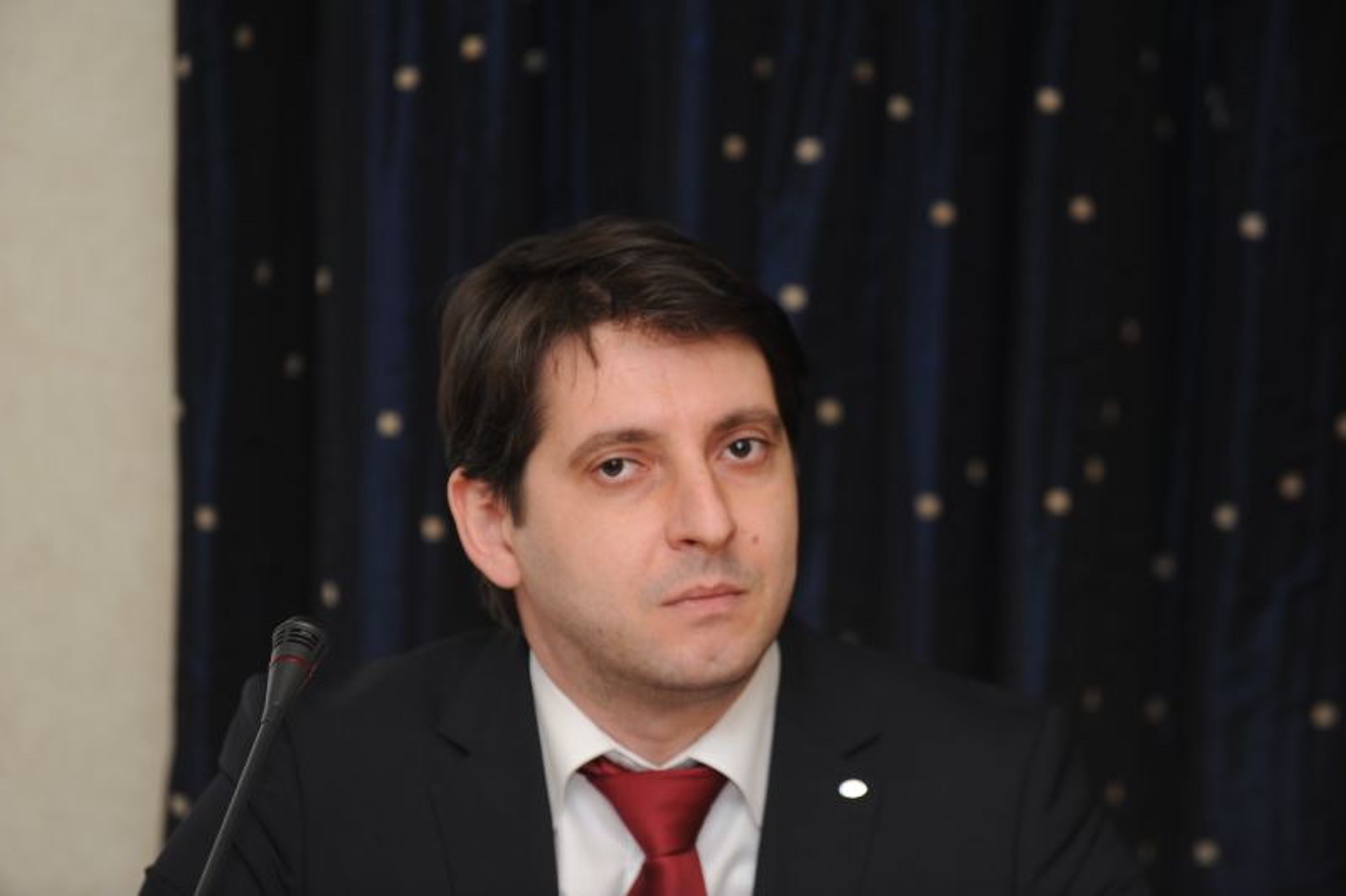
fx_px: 7476
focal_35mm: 200
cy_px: 448
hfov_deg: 10.3
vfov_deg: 6.9
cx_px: 673
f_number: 4
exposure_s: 1/125
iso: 400
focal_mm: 200
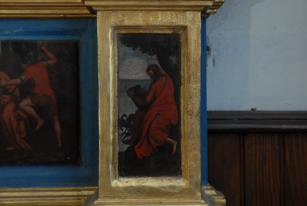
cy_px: 103
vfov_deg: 13.1
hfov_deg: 19.4
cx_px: 154
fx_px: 896
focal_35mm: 105
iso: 500
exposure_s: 1/1.3
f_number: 7.1
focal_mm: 70
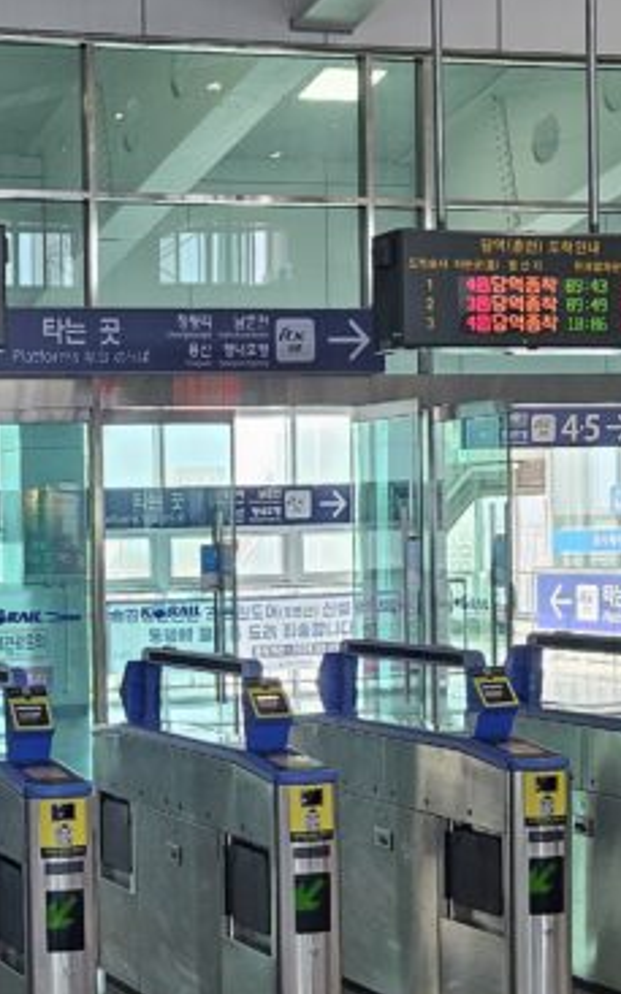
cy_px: 585
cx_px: -46
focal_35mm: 71
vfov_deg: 28.9
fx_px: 1925
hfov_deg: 17.7
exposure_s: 1/120
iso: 100
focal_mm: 5
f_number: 1.8
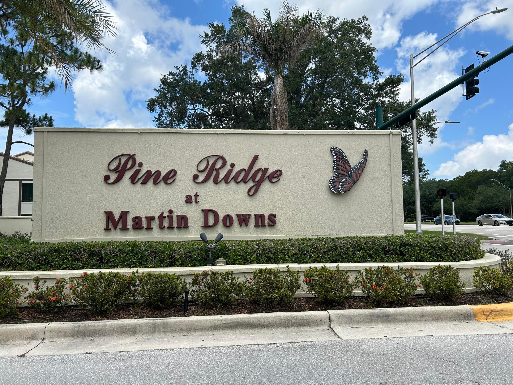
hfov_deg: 67.3
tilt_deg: +3.6
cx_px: 256
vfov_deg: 53.1
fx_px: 385
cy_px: 192
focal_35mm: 26
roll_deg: +0.9
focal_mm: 5.7
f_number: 1.5
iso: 50
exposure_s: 1/2915
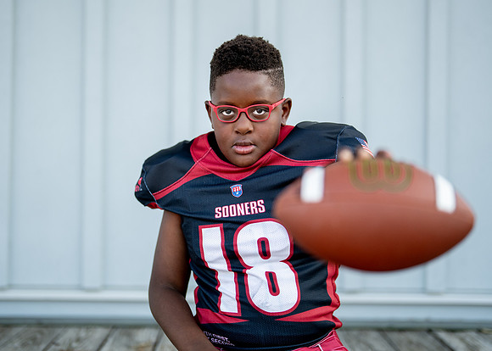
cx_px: 237
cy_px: 162
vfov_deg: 23.8
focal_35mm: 60
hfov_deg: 32.9
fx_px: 832
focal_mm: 50
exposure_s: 1/1250
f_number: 1.2
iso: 160
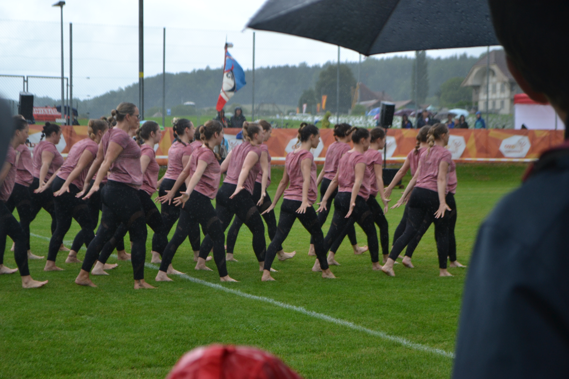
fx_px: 1138
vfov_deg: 18.9
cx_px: 284
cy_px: 190
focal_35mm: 72
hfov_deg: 28.1
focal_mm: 48
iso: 400
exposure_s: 1/640
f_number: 5.6
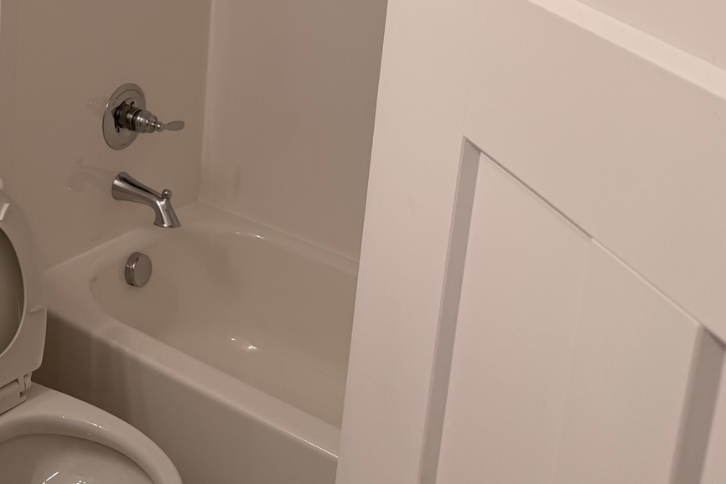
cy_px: -70
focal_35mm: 59
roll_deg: +0.1
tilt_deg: -12.1
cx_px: -131
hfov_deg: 29.5
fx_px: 1190
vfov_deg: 21.6
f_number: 1.78
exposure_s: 1/120
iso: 80
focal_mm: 6.76
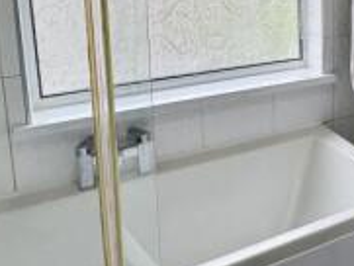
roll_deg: +0.3
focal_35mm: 45
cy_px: 13
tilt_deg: -7.9
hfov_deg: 37.4
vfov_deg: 30.4
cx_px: 357
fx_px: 460
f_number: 2.2
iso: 40
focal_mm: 2.22
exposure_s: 1/168
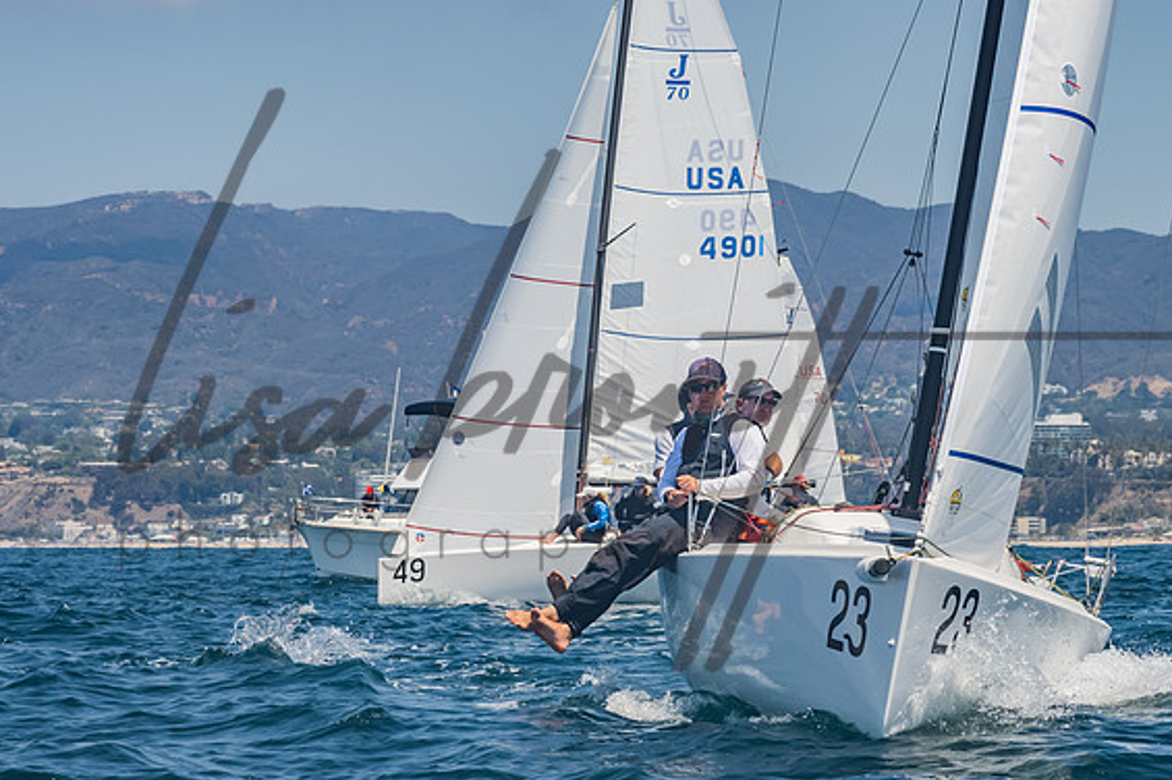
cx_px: 568
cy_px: 383
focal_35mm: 215
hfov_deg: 9.6
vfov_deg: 6.4
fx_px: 6995
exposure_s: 1/1000
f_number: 13
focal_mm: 135
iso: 640
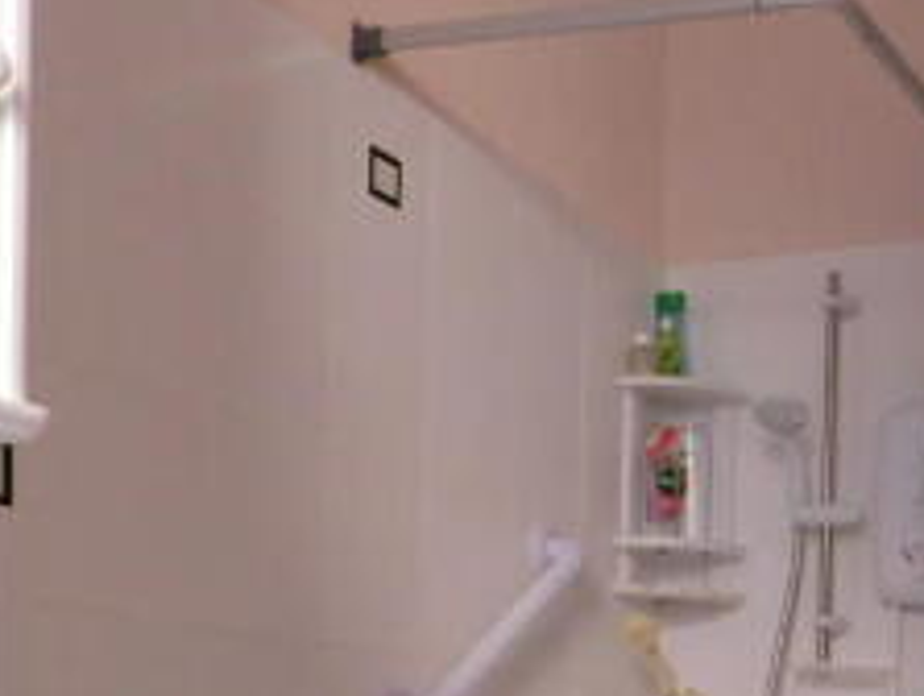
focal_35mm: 60
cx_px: 860
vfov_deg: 22.3
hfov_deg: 30.5
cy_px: 864
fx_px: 1604
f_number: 3
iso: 400
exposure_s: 1/25
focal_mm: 4
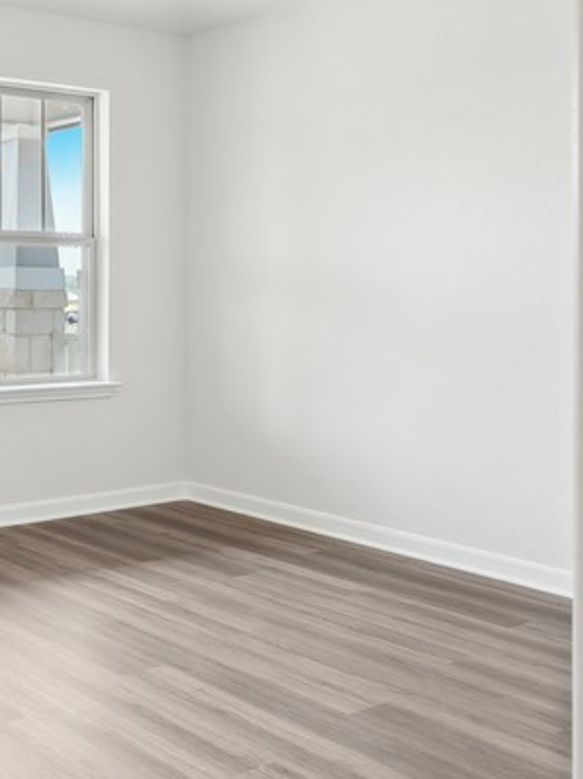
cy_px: 284
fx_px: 974
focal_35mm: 43
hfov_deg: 28.6
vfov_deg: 43.2
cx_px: -133
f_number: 8
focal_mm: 16.5
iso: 200
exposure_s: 1/30
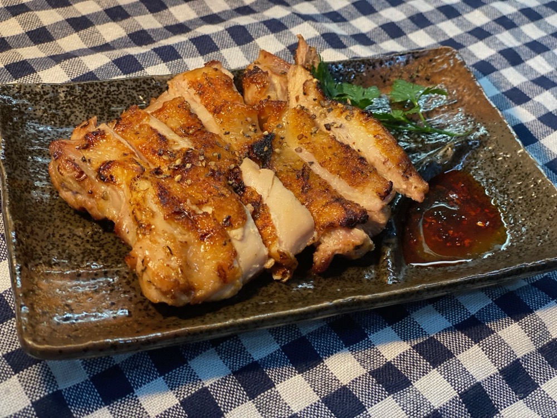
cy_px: 209
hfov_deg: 36.8
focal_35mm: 52
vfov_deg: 28.0
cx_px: 278
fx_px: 837
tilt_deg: -45.5
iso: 200
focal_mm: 6
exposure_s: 1/120
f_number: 2
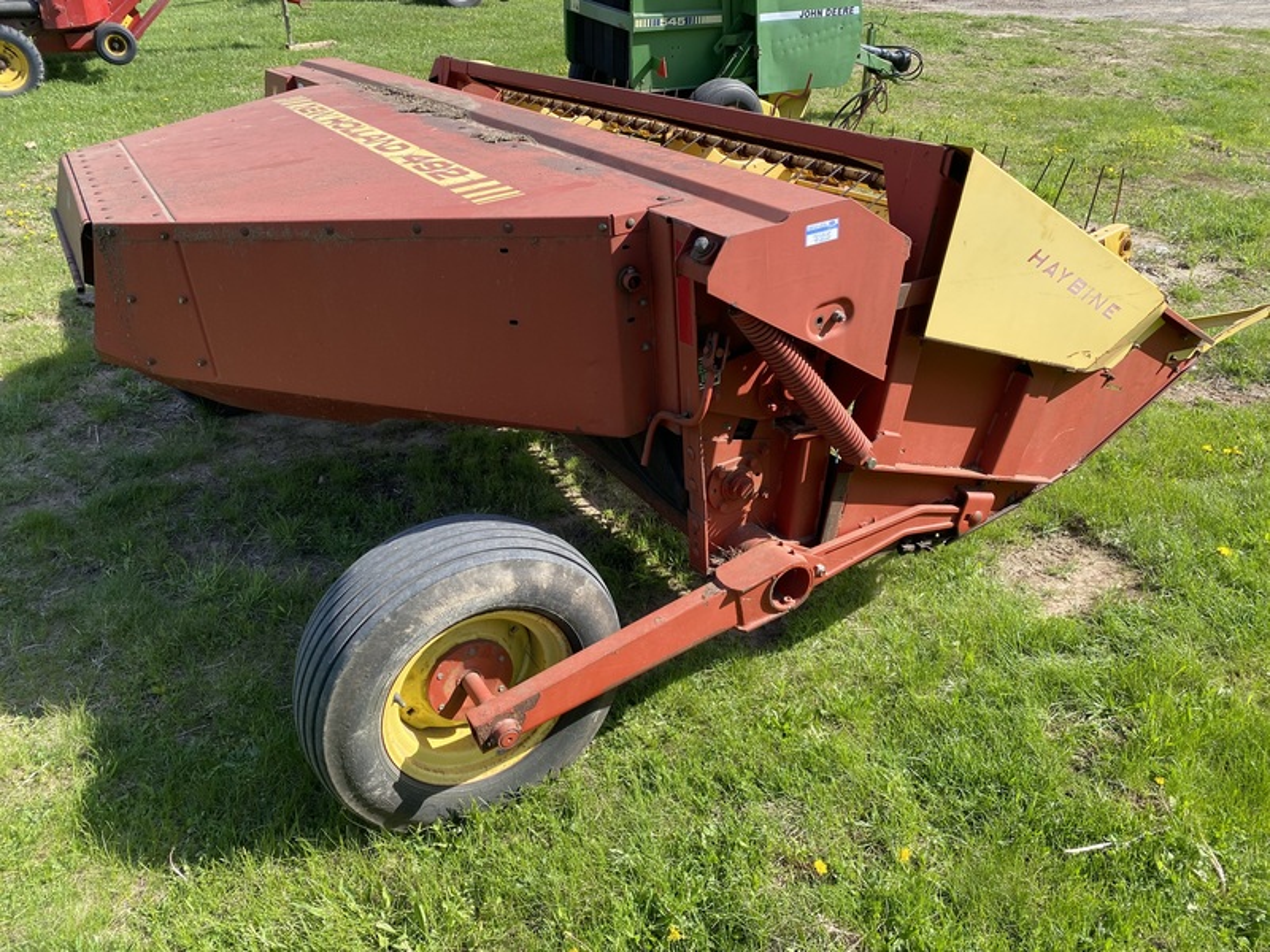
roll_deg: -4.7
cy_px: 476
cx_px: 635
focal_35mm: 26
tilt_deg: -30.6
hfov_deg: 67.3
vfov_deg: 53.1
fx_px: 954
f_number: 1.8
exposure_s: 1/772
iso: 32
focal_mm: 4.25
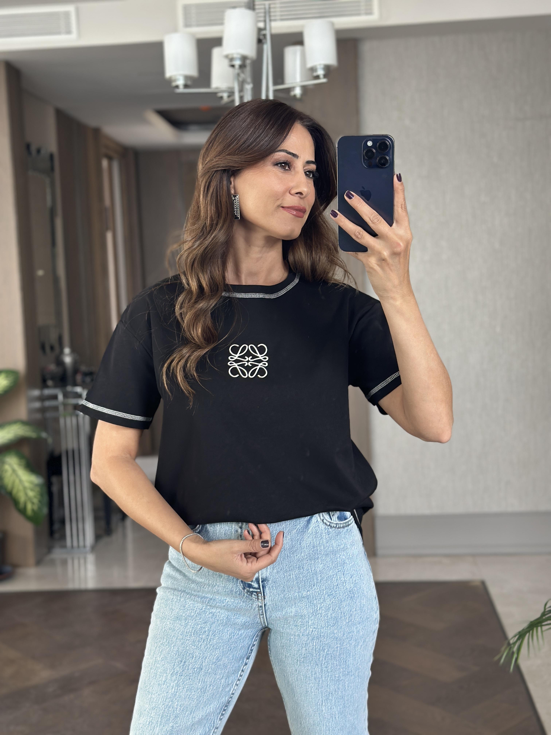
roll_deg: +3.8
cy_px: 368
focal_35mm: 48
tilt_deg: -16.9
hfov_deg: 30.3
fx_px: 1019
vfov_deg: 39.7
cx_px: 276
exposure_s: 1/73
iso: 125
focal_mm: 6.86
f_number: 1.78
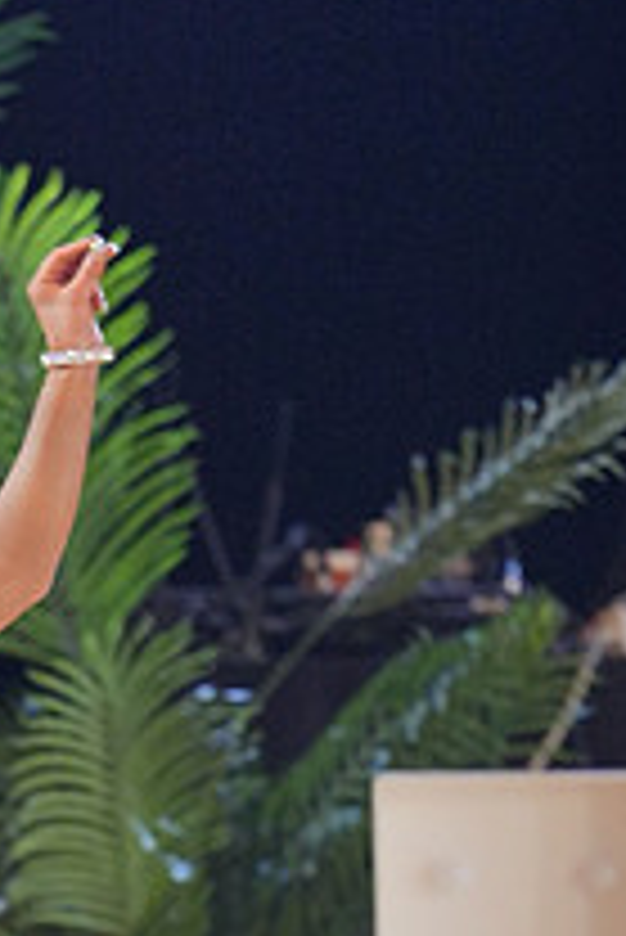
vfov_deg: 3.3
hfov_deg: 2.2
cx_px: -137
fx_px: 16326
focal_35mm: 627
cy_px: 1166
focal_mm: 150
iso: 1600
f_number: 2
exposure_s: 1/500
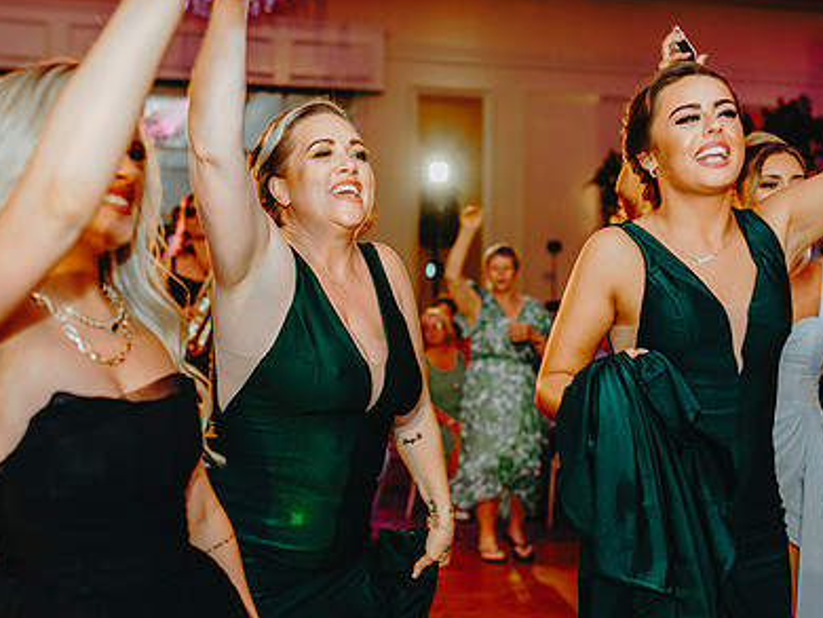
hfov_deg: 38.1
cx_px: 367
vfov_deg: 29.1
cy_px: 353
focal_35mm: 50
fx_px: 1189
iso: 1250
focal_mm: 35
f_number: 2
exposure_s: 1/250
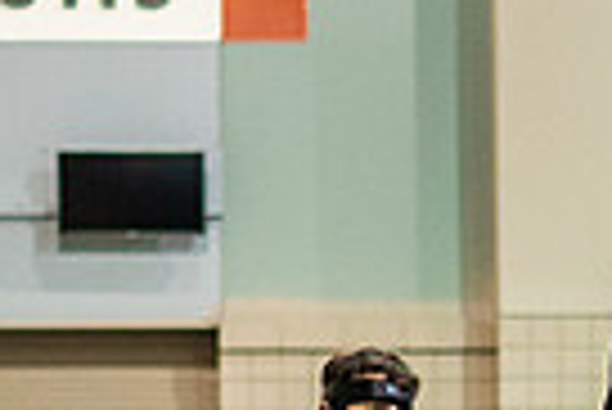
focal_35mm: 397
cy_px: 1081
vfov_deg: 3.4
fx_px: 6756
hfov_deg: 5.1
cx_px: 918
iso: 1000
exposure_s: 1/250
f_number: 1.8
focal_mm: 50
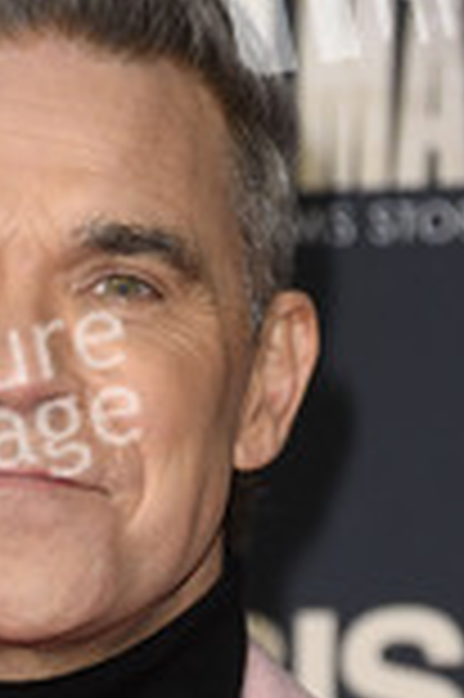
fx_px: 9494
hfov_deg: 2.8
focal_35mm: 490
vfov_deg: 4.2
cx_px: 41
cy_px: 644
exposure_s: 1/250
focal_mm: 190
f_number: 5.6
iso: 1000
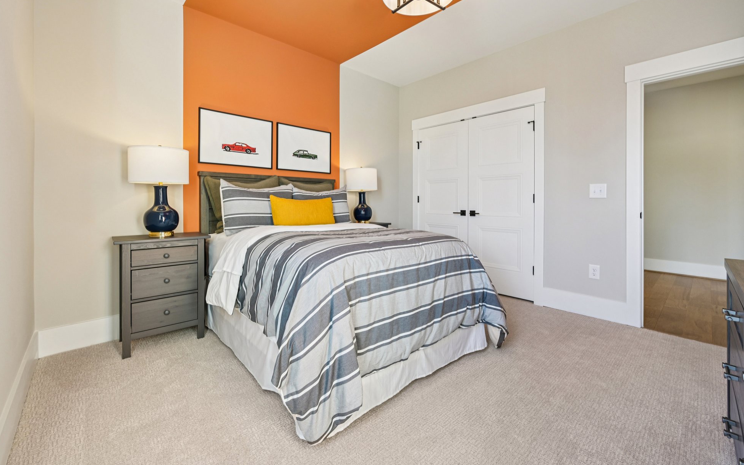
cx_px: 372
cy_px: 208
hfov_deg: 101.5
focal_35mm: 15
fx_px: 304
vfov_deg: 74.6
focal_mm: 14
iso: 200
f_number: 8
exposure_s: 1/15
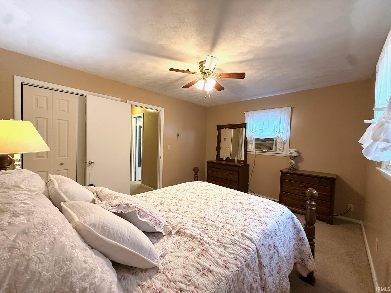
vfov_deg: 85.7
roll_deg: -1.4
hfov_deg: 102.1
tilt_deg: -1.9
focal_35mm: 14
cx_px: 196
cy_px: 146
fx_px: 158
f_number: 2.2
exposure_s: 1/60
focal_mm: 2.22
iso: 320
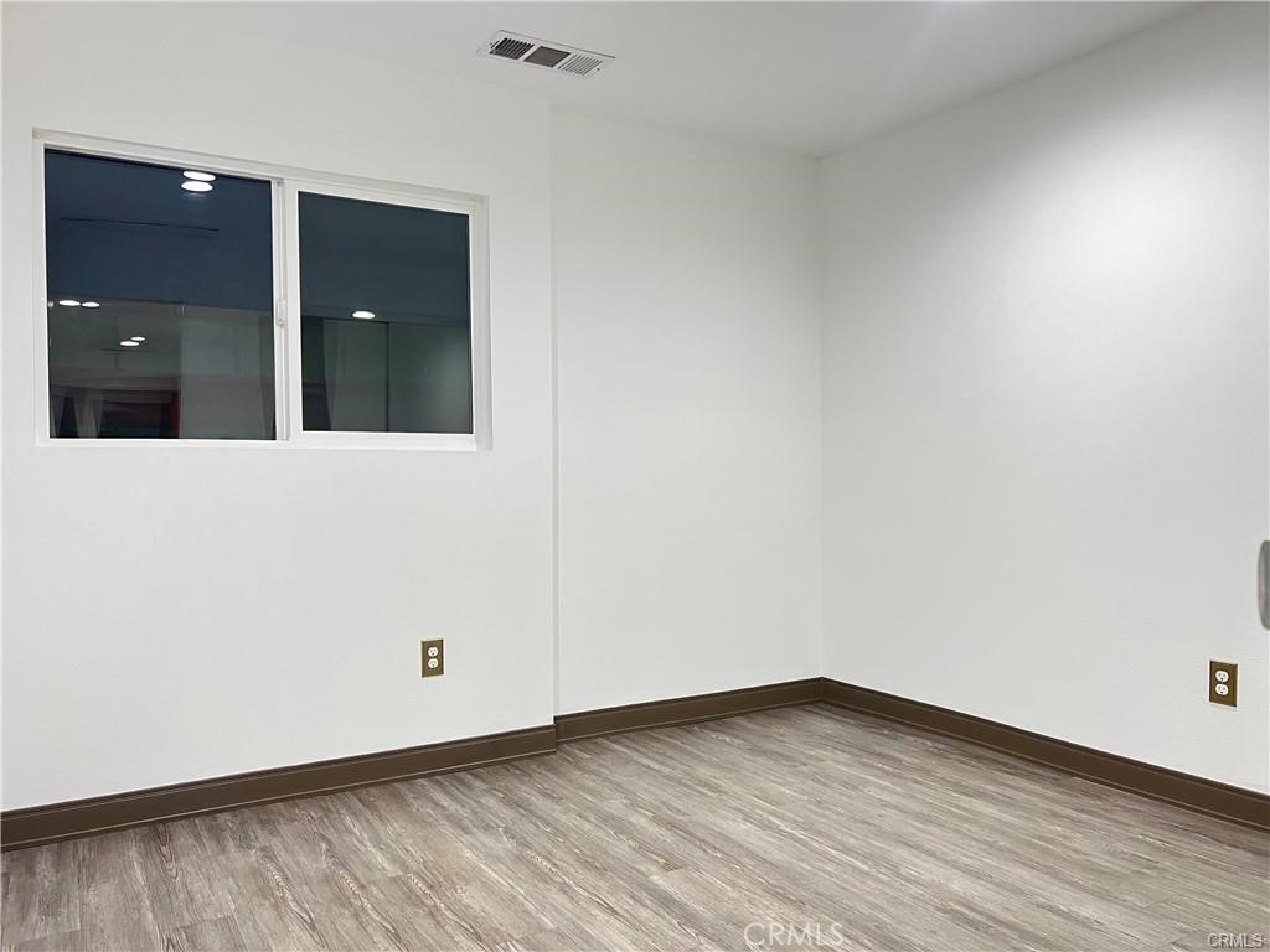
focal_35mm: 26
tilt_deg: -0.7
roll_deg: +0.4
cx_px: 635
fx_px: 954
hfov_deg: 67.3
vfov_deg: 53.1
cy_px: 476
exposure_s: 1/60
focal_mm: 5.7
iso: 200
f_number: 1.5
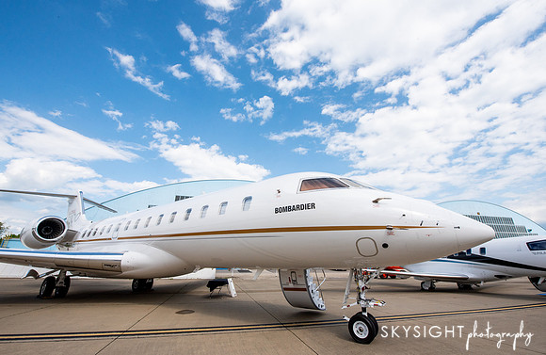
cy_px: 180
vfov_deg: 79.1
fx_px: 215
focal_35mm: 14
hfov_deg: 103.6
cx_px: 273
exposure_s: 1/640
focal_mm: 14
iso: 640
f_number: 16
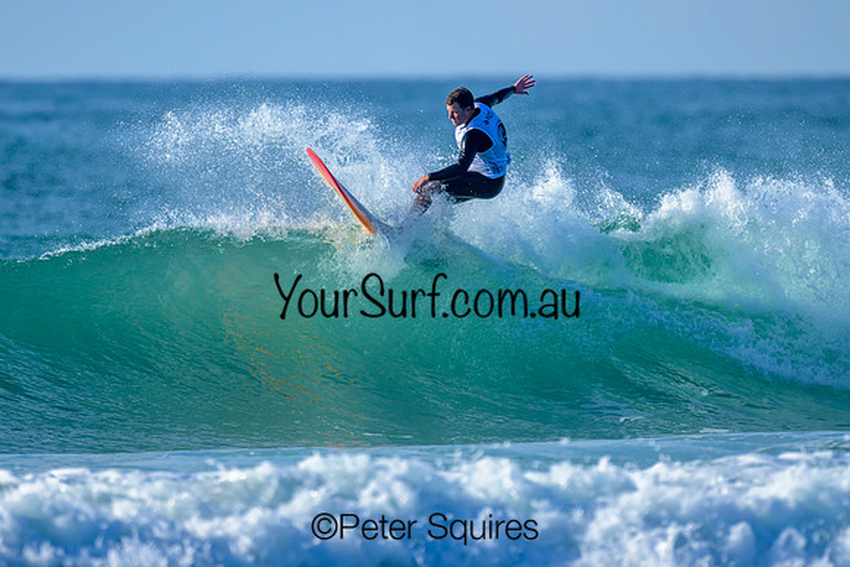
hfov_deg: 1.9
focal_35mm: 1100
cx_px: 417
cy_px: 236
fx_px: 25976
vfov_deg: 1.3
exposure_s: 1/2000
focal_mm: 800
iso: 320
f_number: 6.3
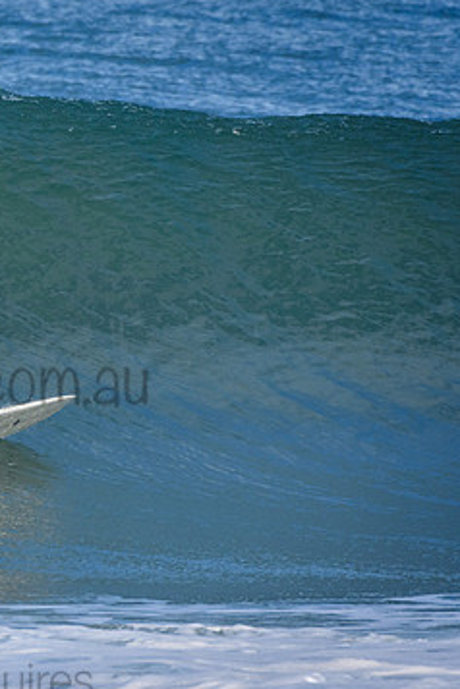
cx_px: -56
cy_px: 360
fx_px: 23343
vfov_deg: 1.7
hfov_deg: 1.1
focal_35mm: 1218
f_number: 5.6
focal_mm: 500
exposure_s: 1/2000
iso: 450
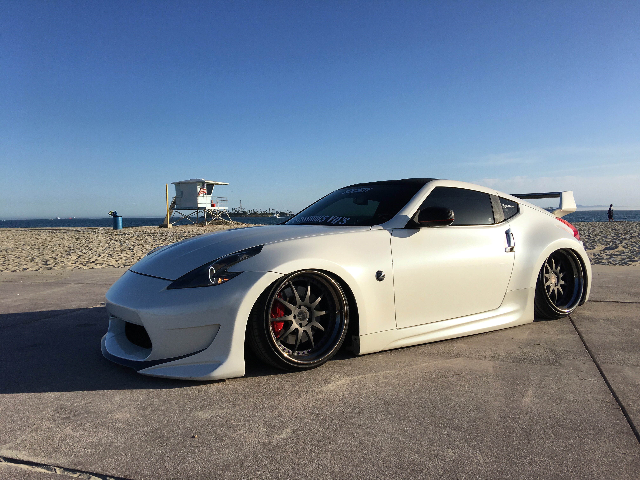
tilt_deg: +0.2
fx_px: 536
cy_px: 240
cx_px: 320
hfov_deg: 61.7
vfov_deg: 48.2
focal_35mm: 29
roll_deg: +0.3
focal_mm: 4.15
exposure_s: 1/2079
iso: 25
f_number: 2.2
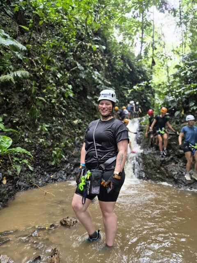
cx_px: 98
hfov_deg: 58.9
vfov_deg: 73.9
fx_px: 175
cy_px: 132
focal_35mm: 23
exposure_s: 1/120
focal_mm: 5.4
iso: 500
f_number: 1.8
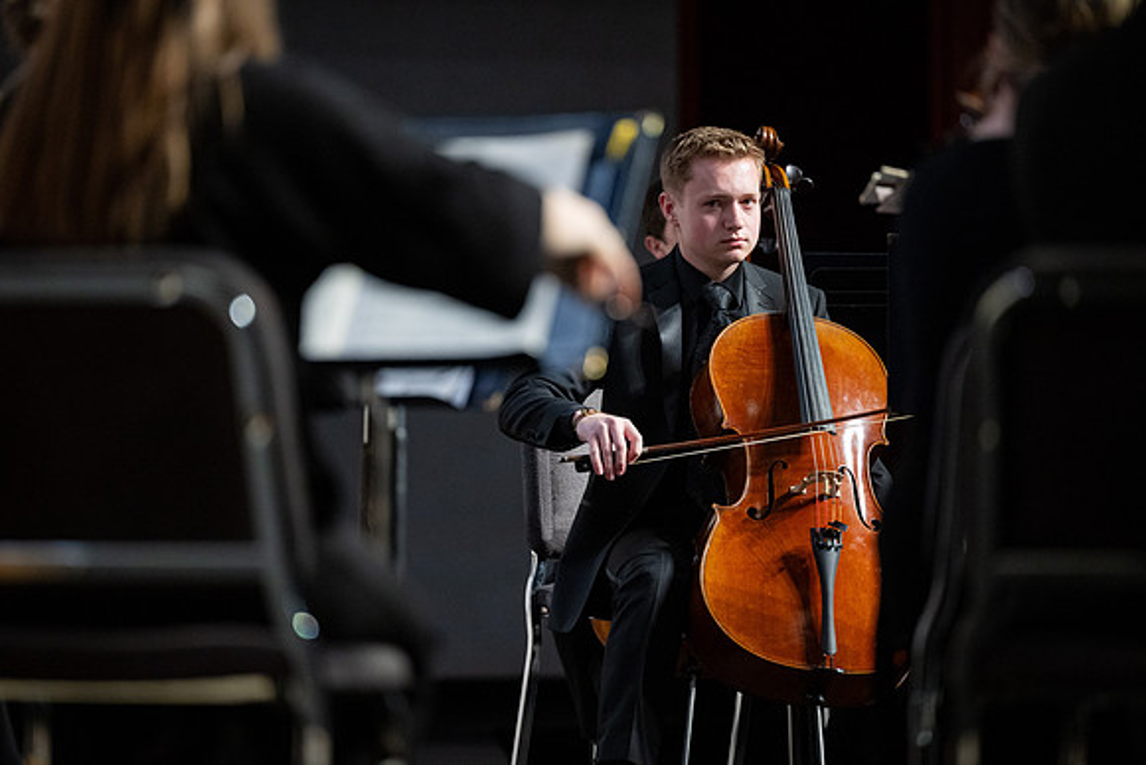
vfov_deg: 6.9
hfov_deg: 10.3
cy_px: 382
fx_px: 6368
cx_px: 573
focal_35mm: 200
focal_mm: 200
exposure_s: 1/400
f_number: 2.8
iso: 2000
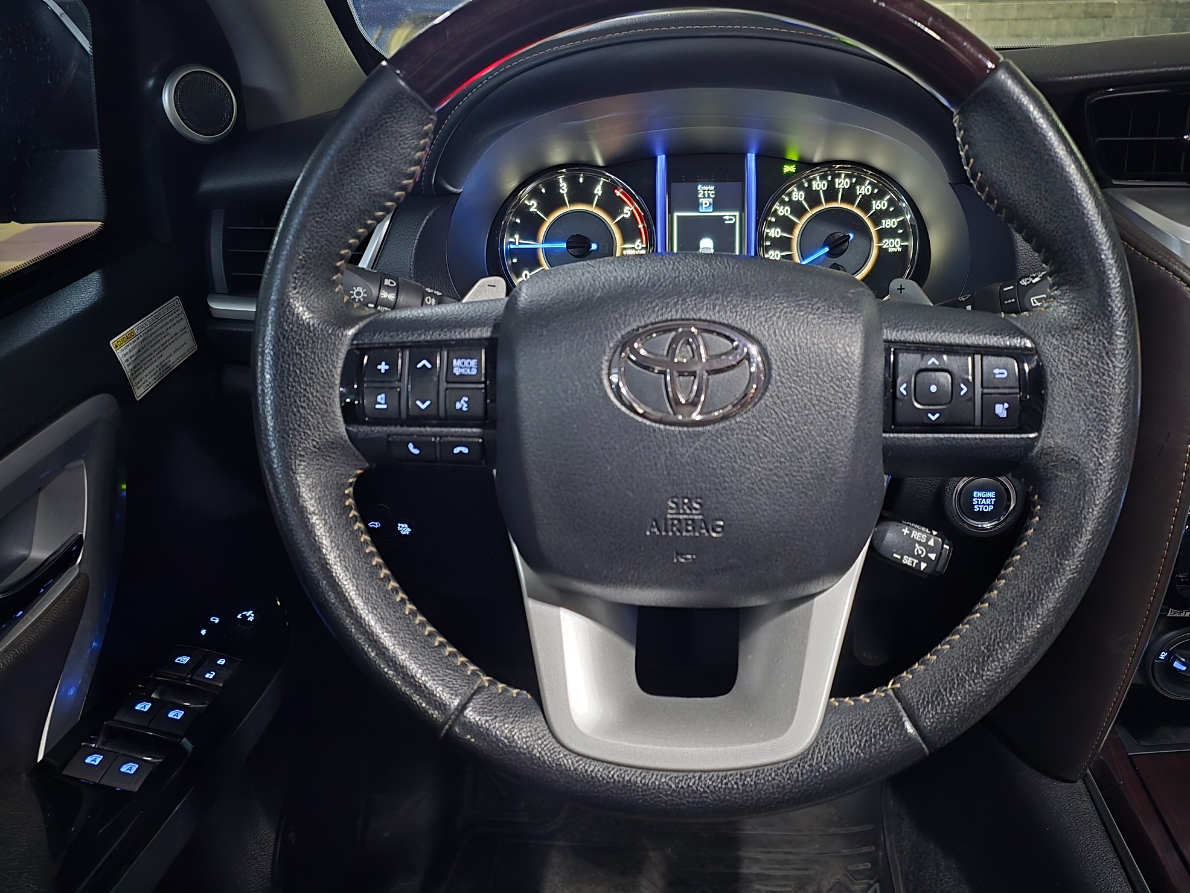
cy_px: 381
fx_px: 963
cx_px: 685
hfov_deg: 63.1
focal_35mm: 28
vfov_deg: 49.6
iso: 2500
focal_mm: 6.3
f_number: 1.7
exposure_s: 1/17.2
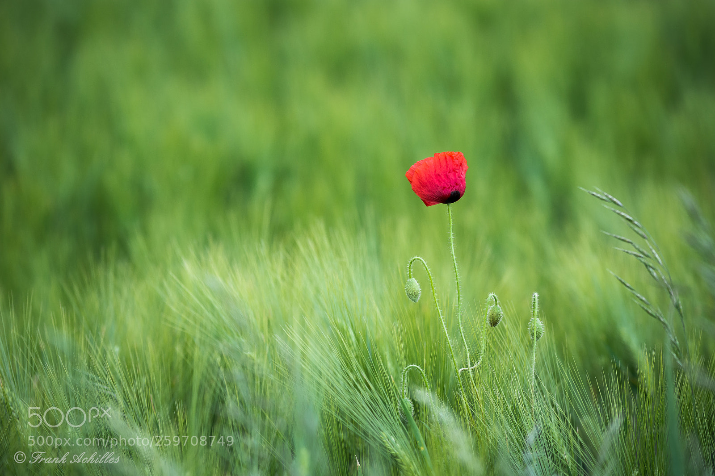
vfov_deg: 6.1
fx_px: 4468
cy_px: 238
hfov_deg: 9.2
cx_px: 358
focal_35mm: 225
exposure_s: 1/160
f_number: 4
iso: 400
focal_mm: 150
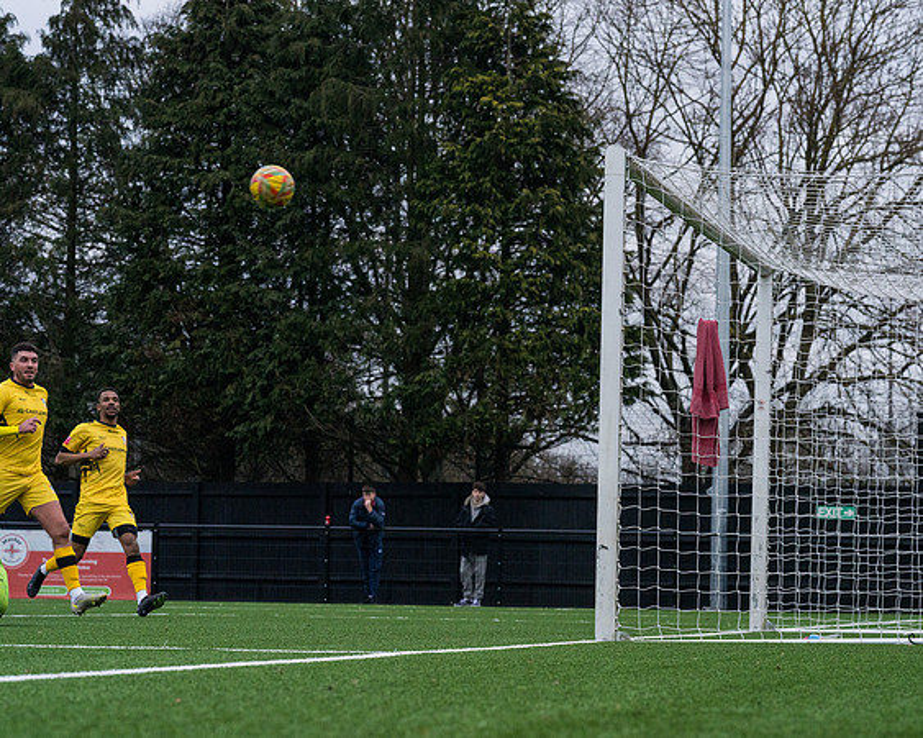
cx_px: 556
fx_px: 4231
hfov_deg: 12.4
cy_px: 368
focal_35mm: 155
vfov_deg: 10.0
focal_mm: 135
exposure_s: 1/1250
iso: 2000
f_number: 8
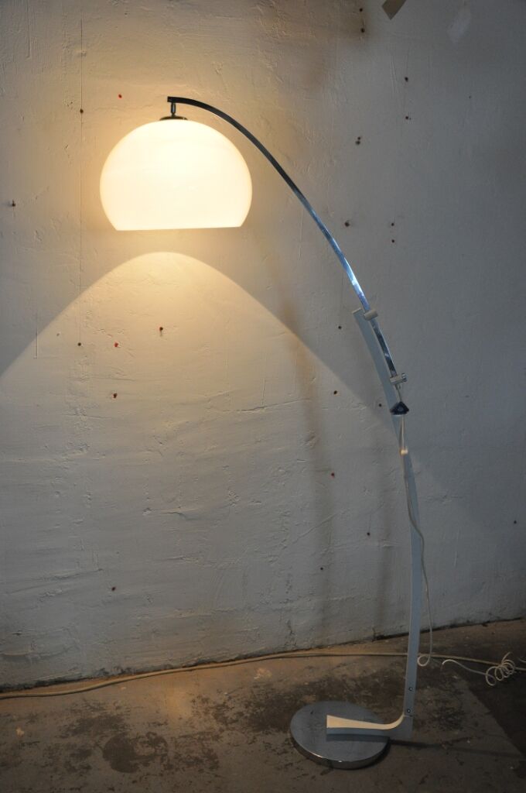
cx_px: 263
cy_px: 396
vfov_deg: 53.2
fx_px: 791
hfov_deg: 36.8
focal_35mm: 36
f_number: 6.3
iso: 800
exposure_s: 1/10
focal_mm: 24
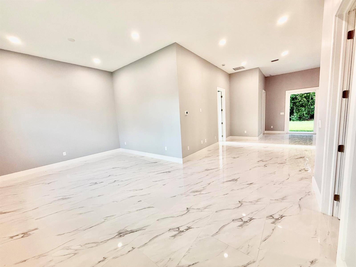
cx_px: 178
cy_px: 134
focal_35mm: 14
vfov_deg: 85.7
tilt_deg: -6.0
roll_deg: +3.5
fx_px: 144
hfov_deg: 102.1
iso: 125
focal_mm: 2.22
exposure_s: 1/120
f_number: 2.2
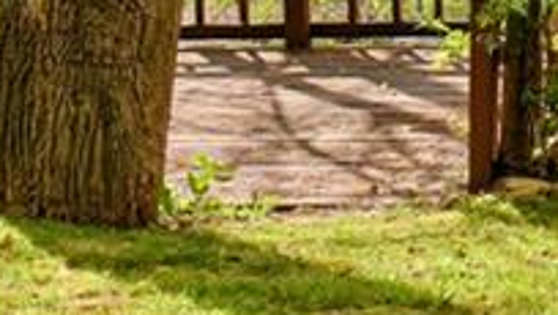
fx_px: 2413
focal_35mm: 163
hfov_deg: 12.5
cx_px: 834
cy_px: -251
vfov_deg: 7.3
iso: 1600
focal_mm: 31
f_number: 11
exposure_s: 1/500
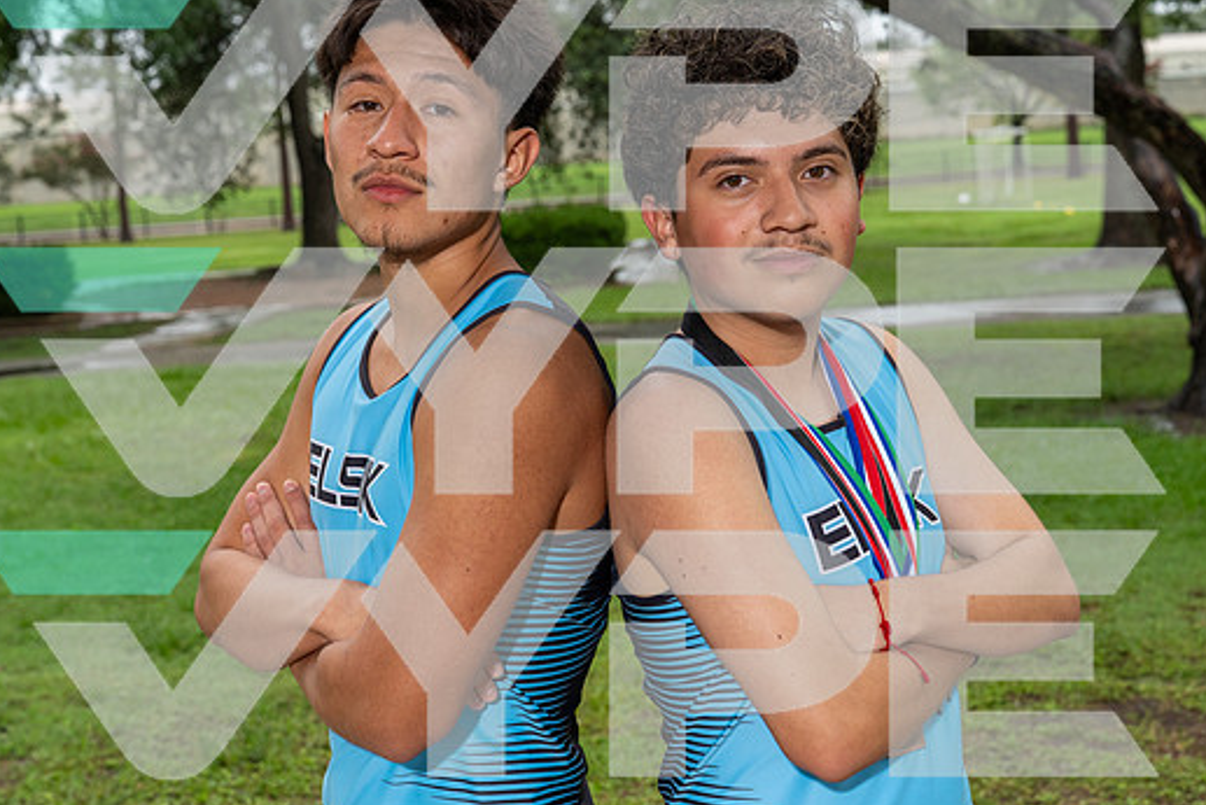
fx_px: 1977
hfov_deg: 33.9
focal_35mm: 59
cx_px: 543
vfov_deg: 23.0
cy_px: 370
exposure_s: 1/250
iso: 500
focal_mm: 50
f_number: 6.3
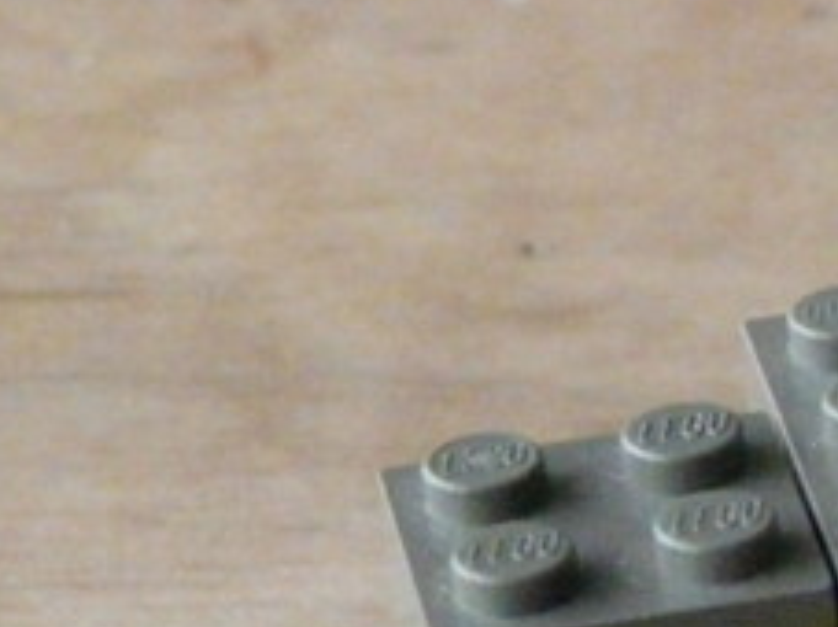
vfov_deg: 3.5
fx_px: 10186
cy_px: 566
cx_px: 1384
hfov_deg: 4.7
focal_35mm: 421
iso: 800
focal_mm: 17.5
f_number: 3.6
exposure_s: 1/30
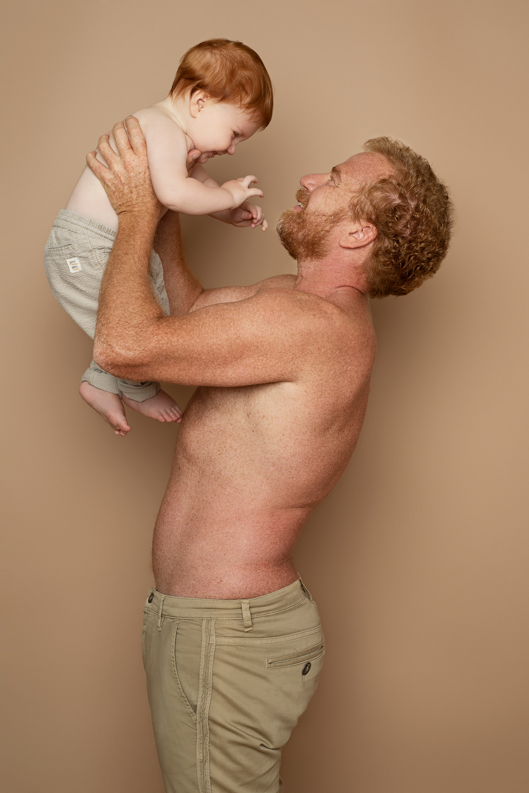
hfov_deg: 27.0
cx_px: 264
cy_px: 396
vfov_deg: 39.6
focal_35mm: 50
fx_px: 1101
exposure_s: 1/200
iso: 160
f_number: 7.1
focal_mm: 50
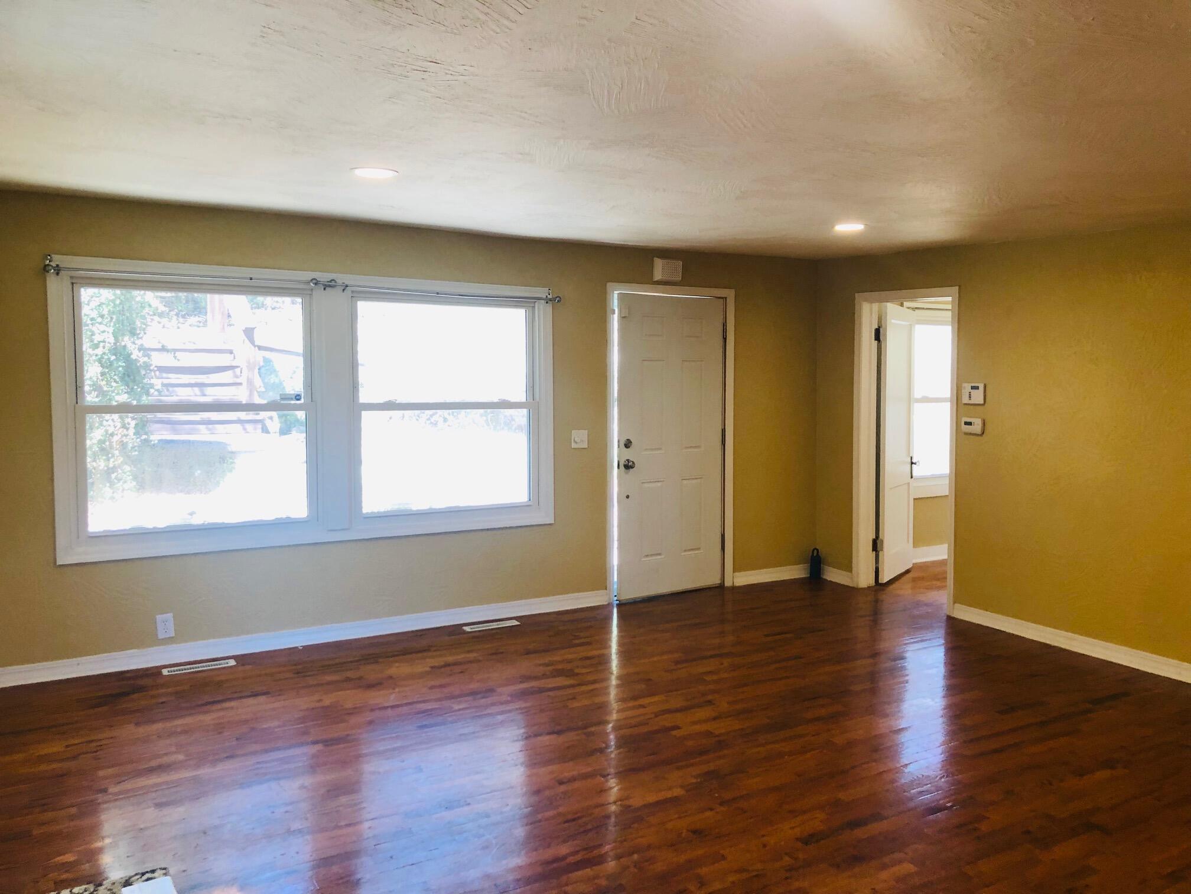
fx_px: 963
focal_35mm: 28
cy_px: 447
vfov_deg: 49.7
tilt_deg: -3.8
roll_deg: +0.9
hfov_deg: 63.4
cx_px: 596
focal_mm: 3.99
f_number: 1.8
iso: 25
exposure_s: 1/30
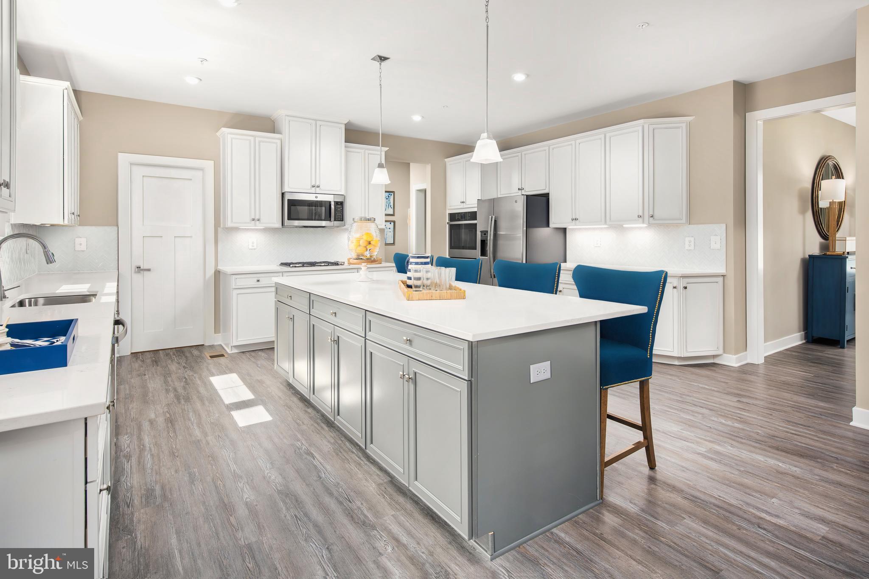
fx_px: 459
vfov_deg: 64.6
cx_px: 434
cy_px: 290
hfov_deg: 86.9
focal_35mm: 19
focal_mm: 19
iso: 200
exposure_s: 1/250
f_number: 9
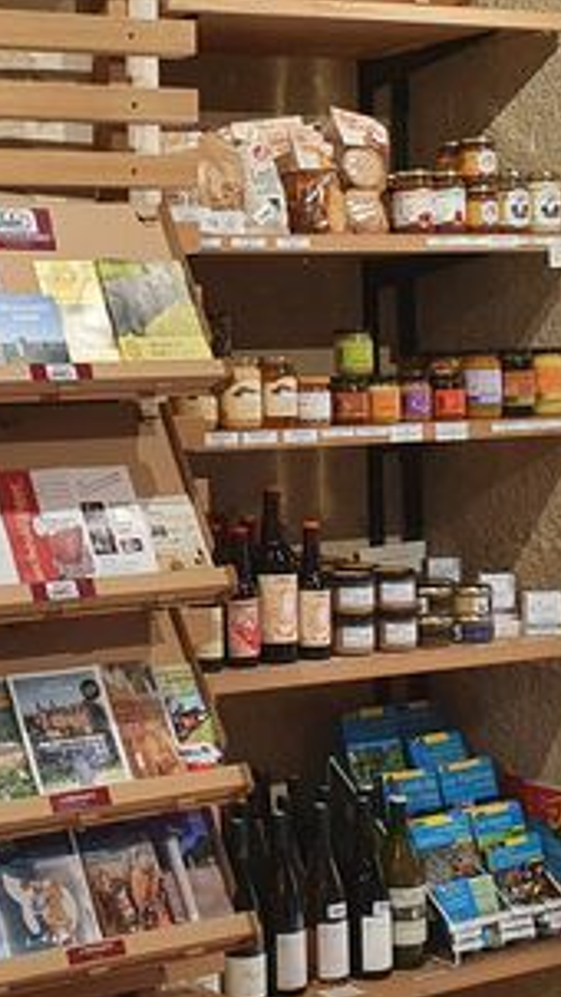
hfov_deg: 15.8
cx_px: 13
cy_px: 396
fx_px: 1982
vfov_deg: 28.2
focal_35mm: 75
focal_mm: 4.32
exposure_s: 1/50
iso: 200
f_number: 2.4
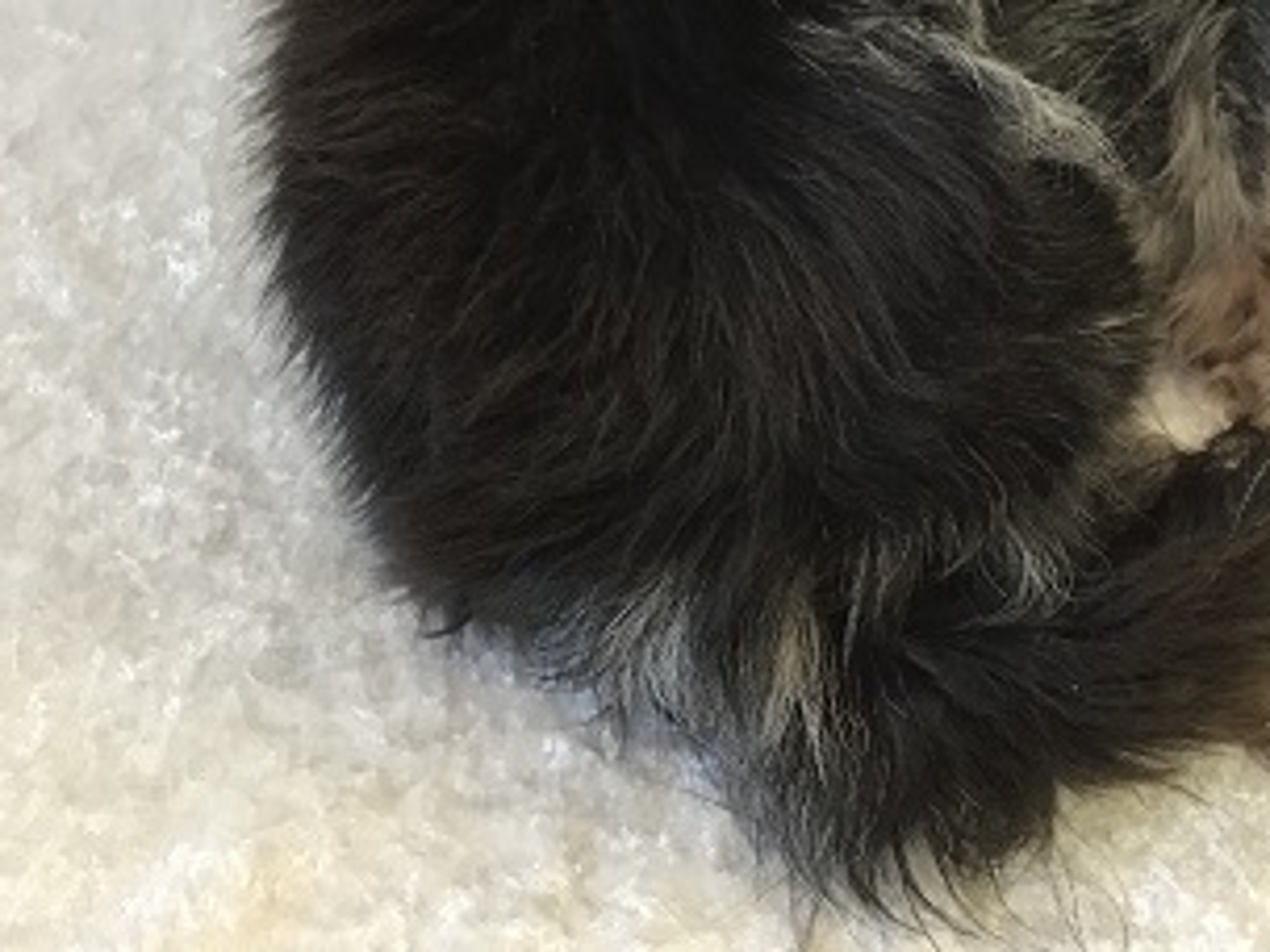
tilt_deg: -49.8
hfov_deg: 36.9
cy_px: 207
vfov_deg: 28.0
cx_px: 894
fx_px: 1871
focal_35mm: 51
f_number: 2.4
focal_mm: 3.3
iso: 125
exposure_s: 1/33
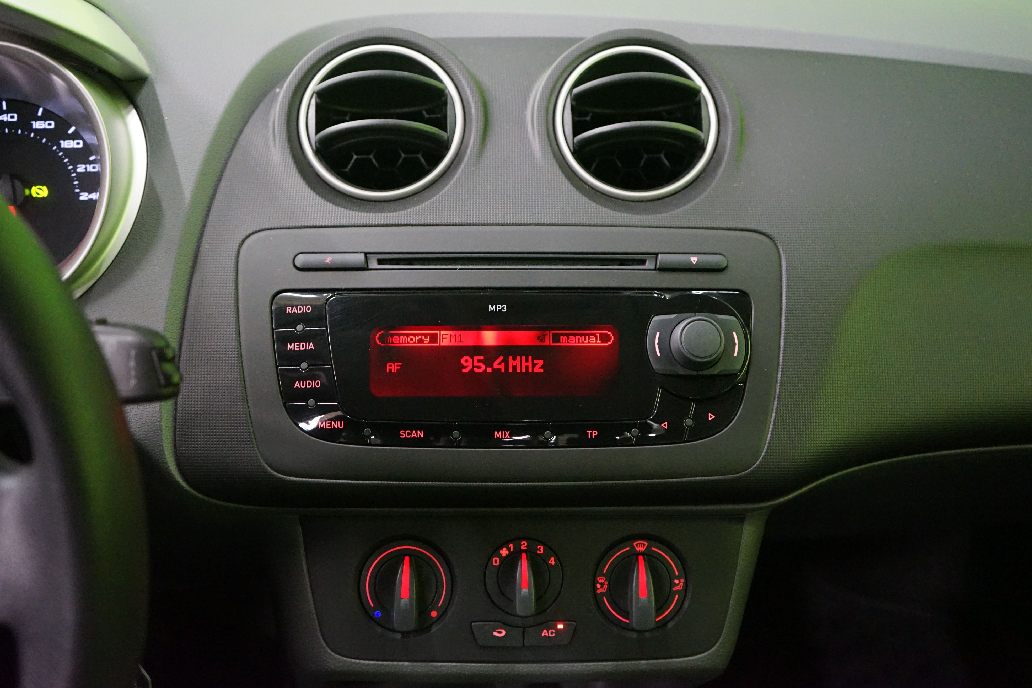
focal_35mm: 36
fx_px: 1032
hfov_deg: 53.1
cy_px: 344
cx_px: 516
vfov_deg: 36.9
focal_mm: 36
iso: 6400
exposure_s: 1/25
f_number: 4
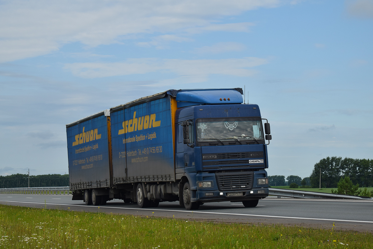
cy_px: 124
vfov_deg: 16.6
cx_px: 186
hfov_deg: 24.6
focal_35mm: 82
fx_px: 855
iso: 200
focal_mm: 55
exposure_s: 1/1000
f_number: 6.3
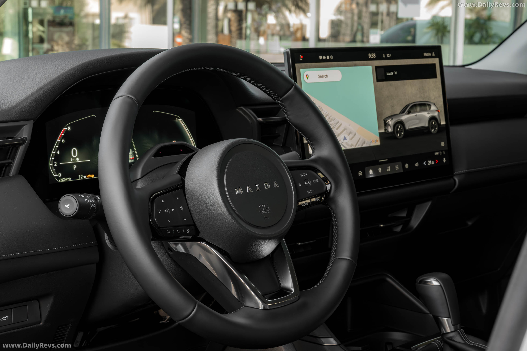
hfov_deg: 30.5
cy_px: 176
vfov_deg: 20.6
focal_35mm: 66
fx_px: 966
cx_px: 264
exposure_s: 1/6
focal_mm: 66
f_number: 16
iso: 1000
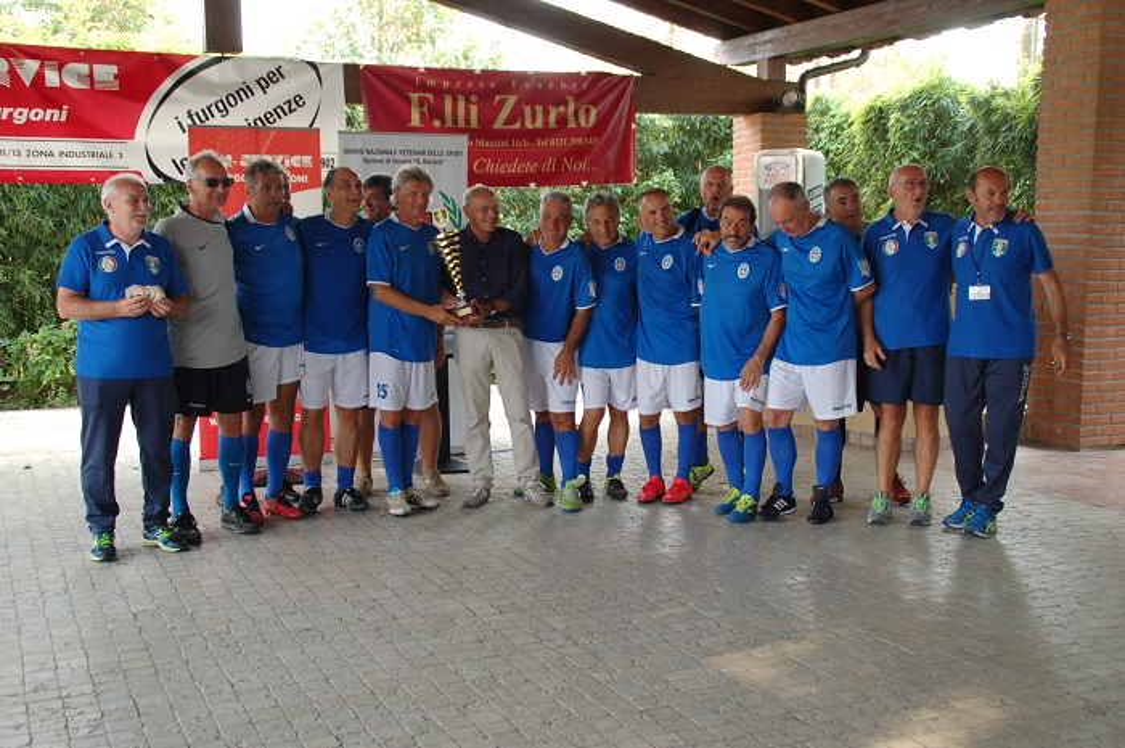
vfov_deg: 31.8
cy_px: 374
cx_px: 562
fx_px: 1311
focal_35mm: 42
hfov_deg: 46.4
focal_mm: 28
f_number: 4
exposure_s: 1/125
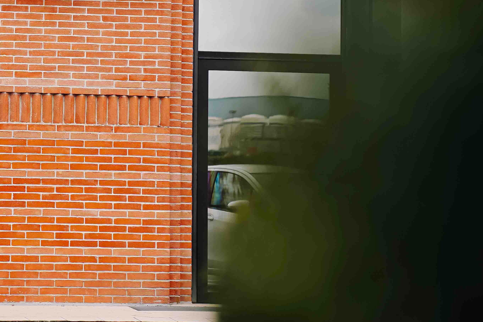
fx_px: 2187
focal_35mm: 163
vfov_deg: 8.4
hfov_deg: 12.5
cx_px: 31
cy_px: -8
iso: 125
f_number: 2.8
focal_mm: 75
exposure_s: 1/160
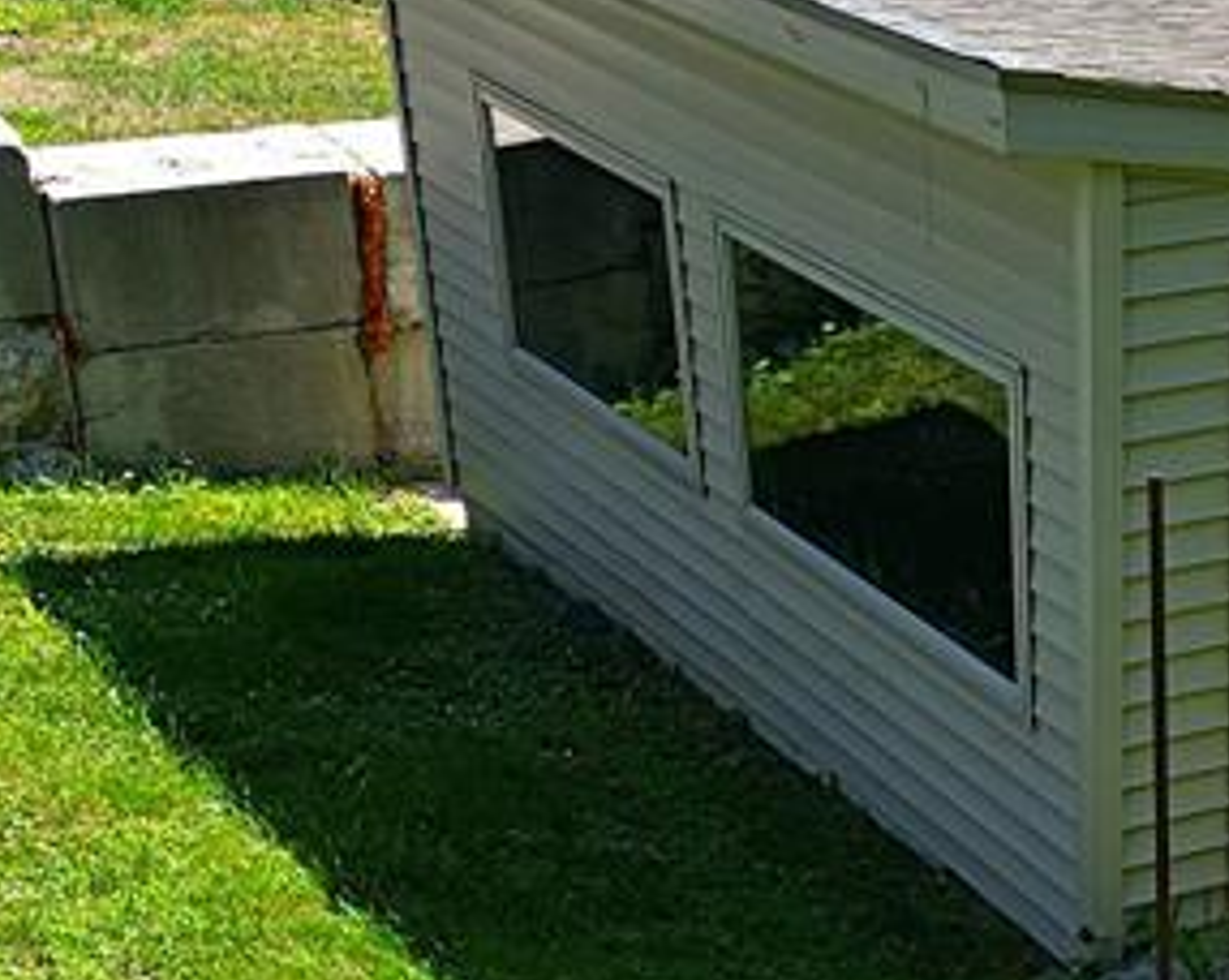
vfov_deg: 17.1
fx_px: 3051
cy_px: 1277
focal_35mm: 84
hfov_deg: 21.9
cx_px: 1259
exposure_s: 1/1000
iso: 110
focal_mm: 6.7
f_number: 1.7
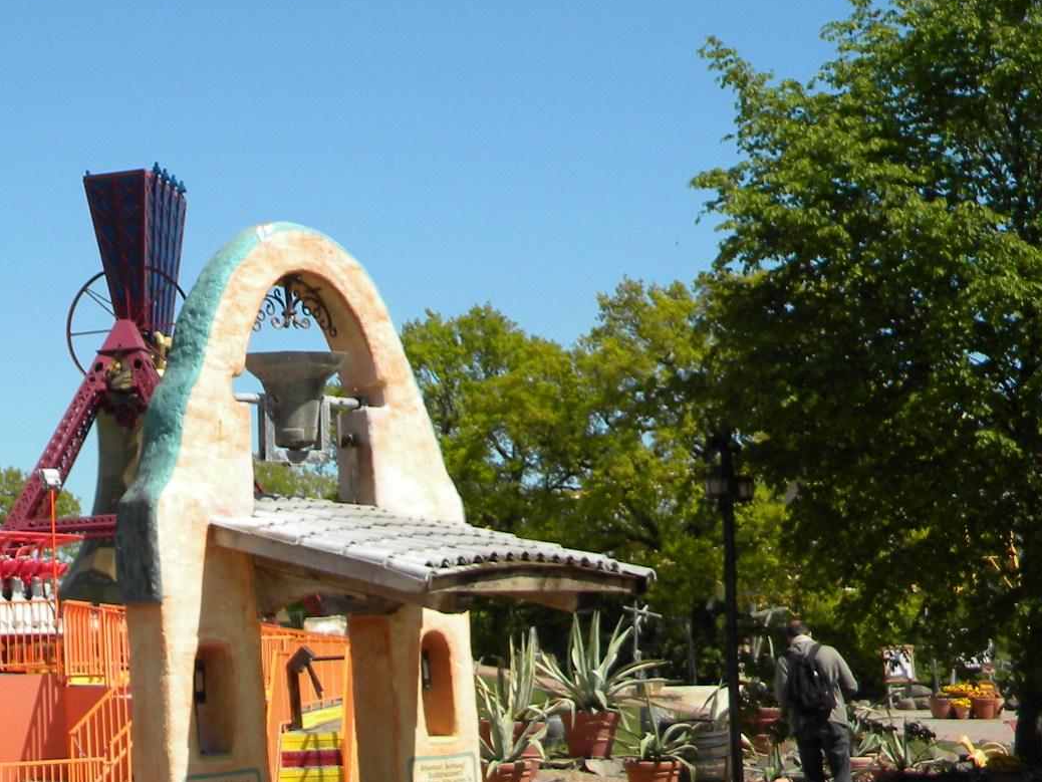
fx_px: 2138
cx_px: 111
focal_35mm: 71
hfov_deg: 26.5
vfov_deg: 20.5
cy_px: 162
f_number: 3.7
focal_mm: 6.4
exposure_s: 1/801
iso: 80
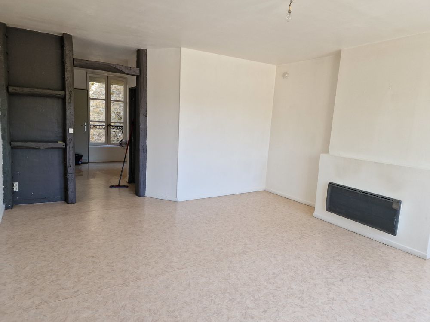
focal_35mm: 23
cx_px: 215
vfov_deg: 58.9
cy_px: 161
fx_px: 286
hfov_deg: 73.9
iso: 64
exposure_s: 1/180
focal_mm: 6.4
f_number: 1.8
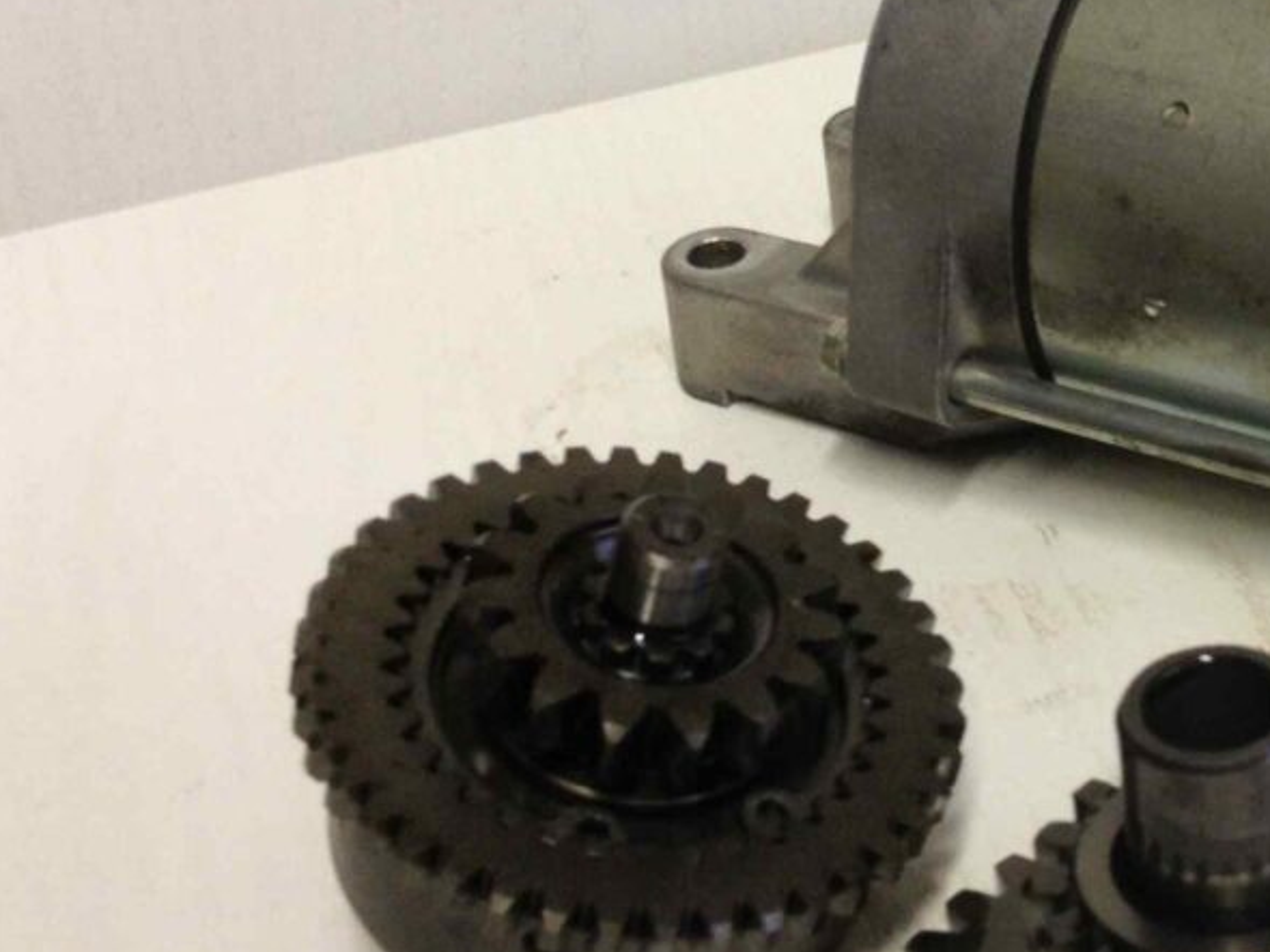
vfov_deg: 16.5
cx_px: 1261
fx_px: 3264
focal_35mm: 89
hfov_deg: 21.3
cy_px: 292
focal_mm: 4.28
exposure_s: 1/20
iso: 80
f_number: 2.4
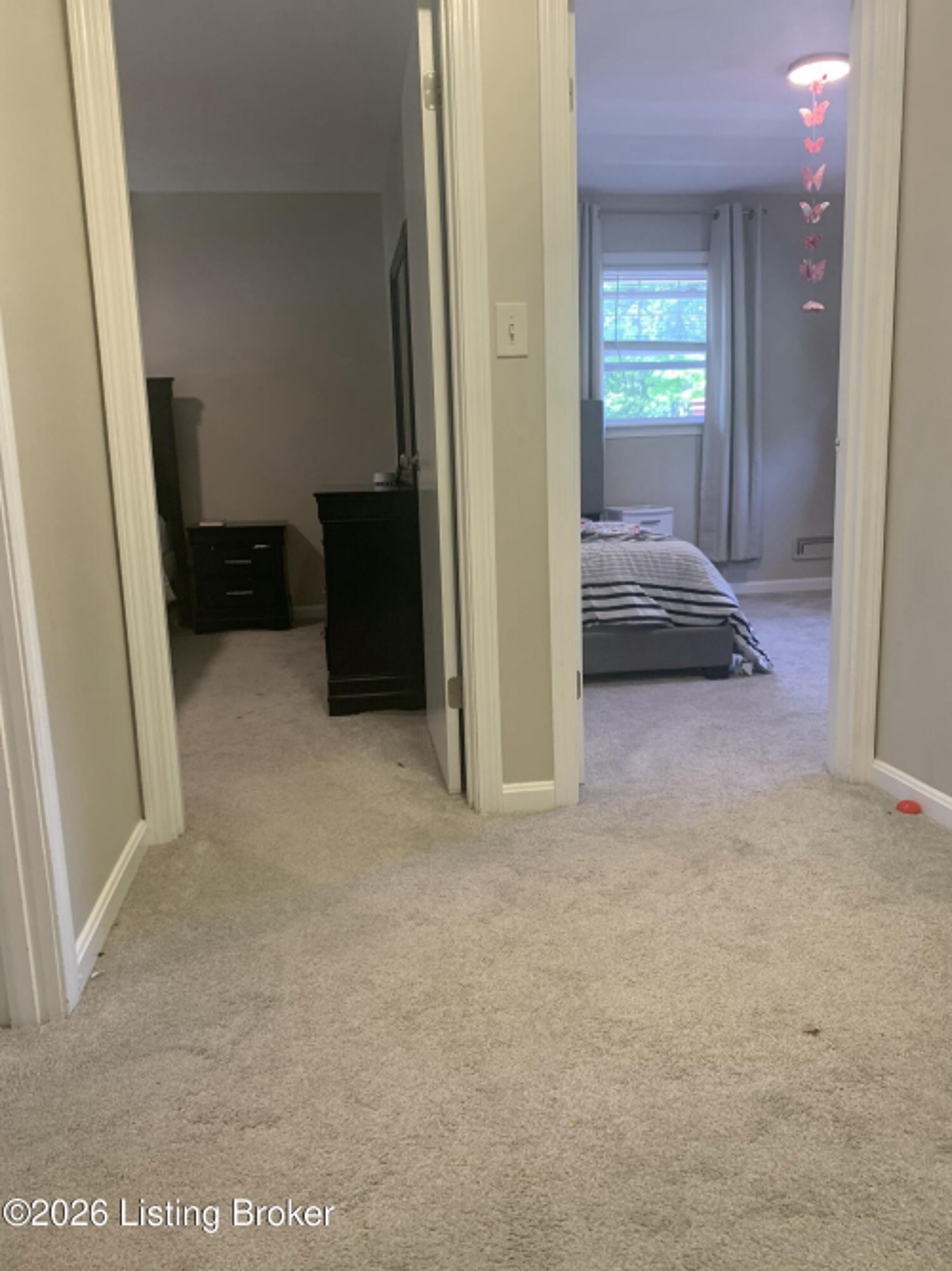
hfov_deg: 53.0
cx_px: 476
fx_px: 954
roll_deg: +1.6
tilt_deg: -10.1
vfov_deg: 67.3
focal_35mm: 26
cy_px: 636
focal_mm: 4.25
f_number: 1.8
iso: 125
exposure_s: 1/60
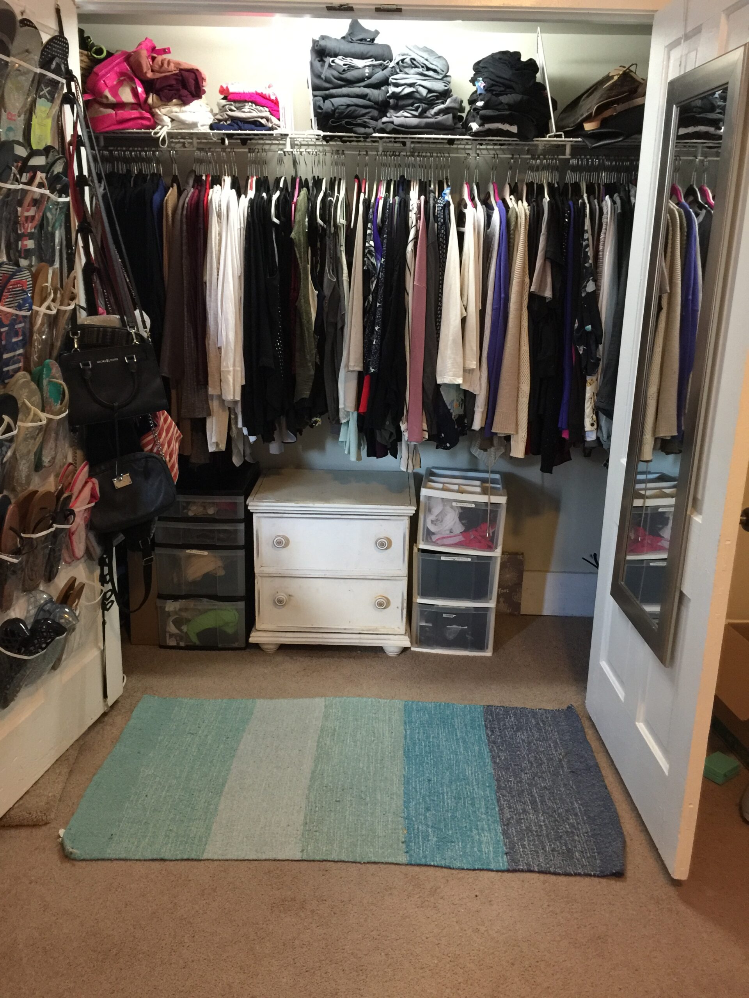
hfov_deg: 48.2
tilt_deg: -15.0
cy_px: 499
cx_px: 374
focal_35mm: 29
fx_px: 837
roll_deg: -1.2
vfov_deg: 61.7
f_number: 2.2
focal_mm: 4.15
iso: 125
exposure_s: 1/10
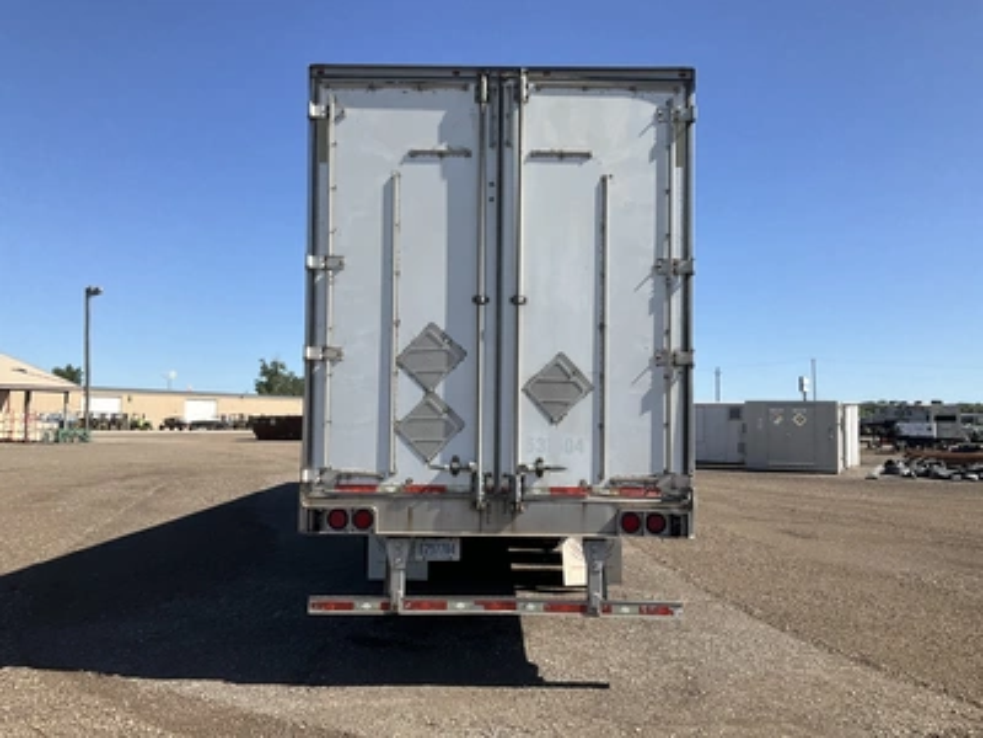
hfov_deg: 61.7
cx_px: 492
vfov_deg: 48.2
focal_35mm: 29
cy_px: 369
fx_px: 824
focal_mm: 3
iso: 25
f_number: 1.8
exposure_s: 1/1786
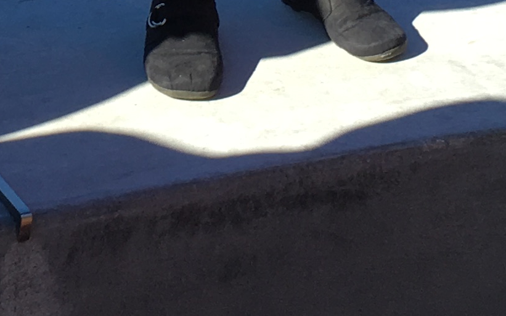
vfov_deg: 8.1
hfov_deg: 13.8
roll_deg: -4.1
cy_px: -394
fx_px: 2082
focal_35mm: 151
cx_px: 101
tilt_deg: -16.8
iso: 25
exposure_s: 1/490
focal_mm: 4.15
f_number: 2.2
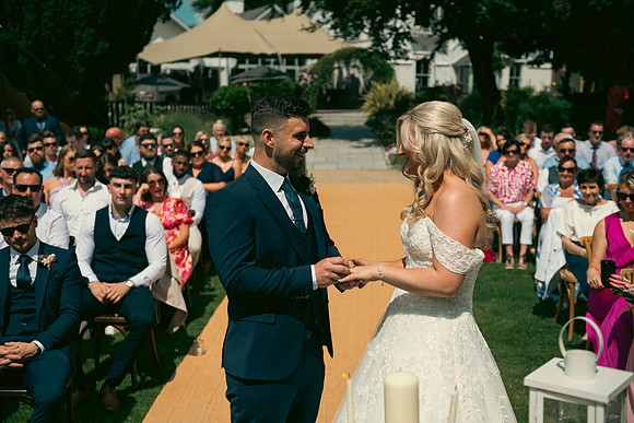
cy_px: 212
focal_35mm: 45
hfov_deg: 43.6
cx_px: 317
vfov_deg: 29.9
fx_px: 793
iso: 80
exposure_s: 1/3200
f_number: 3.5
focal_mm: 45
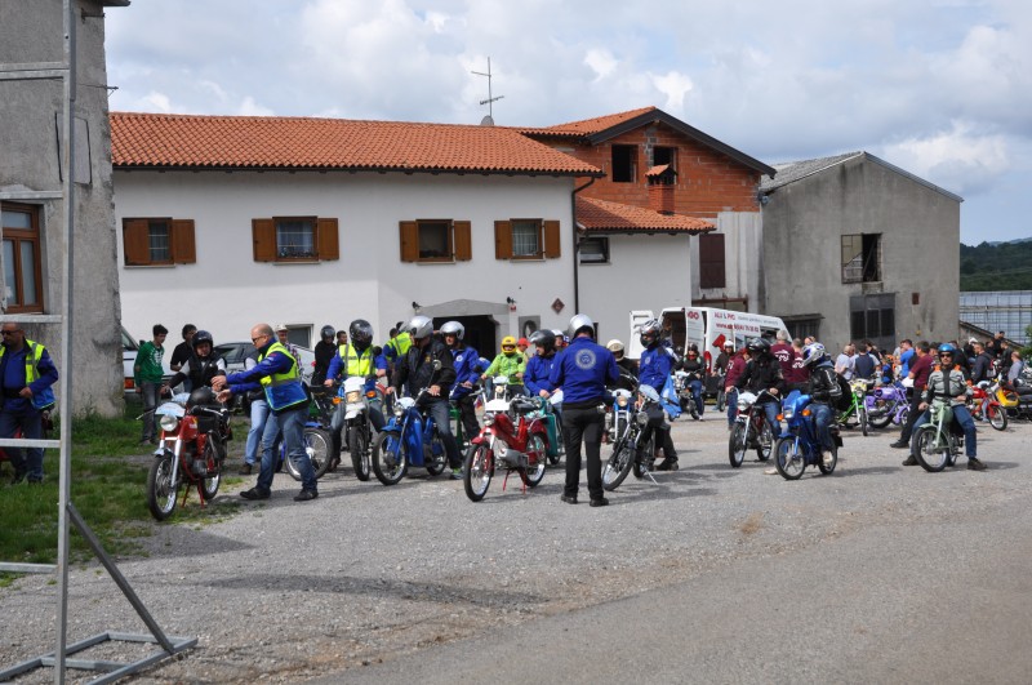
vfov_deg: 31.8
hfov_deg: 46.5
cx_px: 516
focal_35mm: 42
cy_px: 342
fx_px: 1202
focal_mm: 28
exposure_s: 1/320
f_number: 9
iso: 200
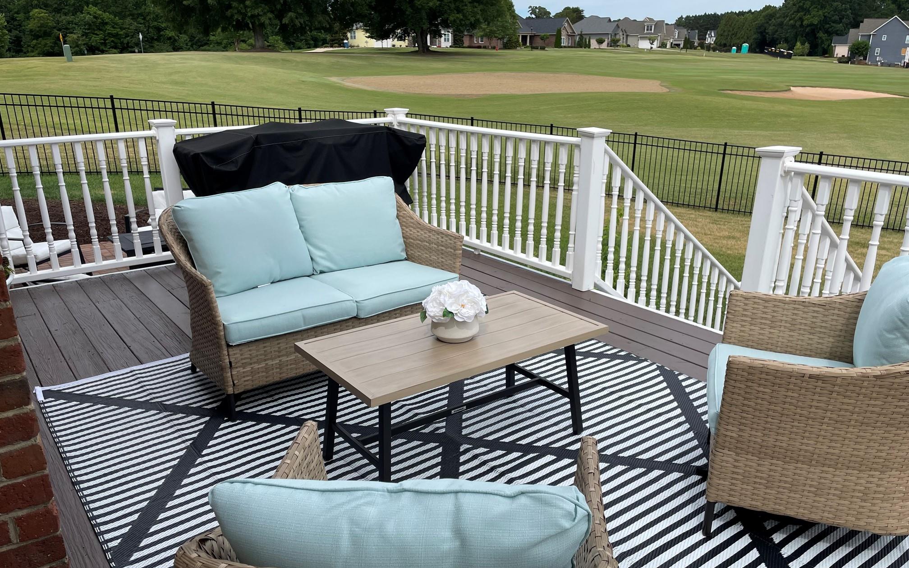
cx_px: 454
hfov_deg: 66.5
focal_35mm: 28
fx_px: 694
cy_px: 337
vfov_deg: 44.3
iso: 32
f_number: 1.6
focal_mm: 4.2
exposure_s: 1/3300
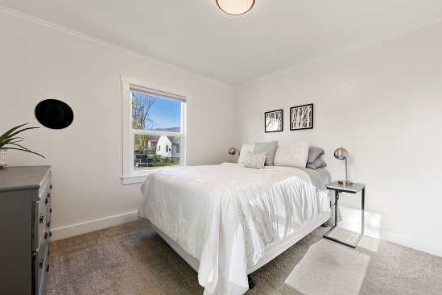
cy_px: 151
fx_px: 172
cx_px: 240
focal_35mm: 14
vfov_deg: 81.2
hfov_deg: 104.0
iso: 64
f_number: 8
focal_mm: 12
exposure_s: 1/1.67
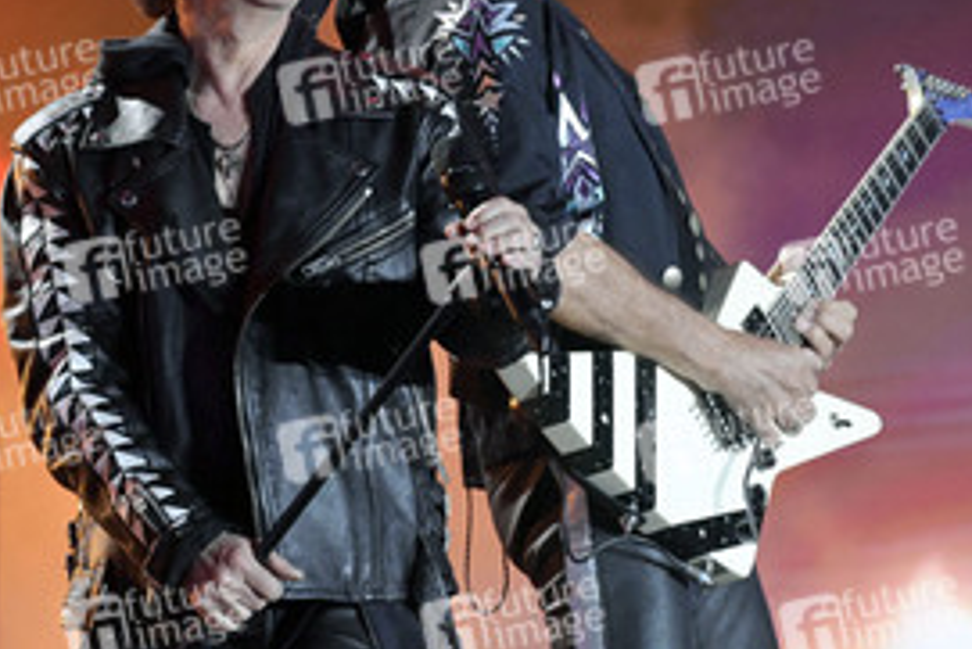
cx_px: 418
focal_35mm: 565
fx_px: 15262
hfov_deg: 3.6
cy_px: 172
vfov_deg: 2.4
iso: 12800
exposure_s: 1/640
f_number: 5.6
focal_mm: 340
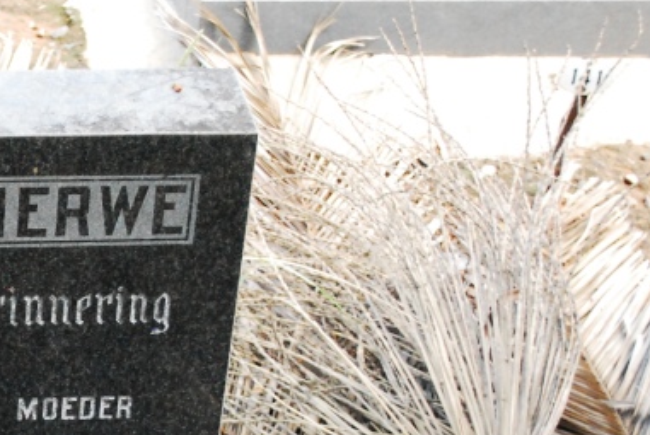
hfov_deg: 17.3
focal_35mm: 113
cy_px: 383
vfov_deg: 12.1
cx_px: -116
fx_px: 2043
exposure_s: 1/400
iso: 1600
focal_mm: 28
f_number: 4.5
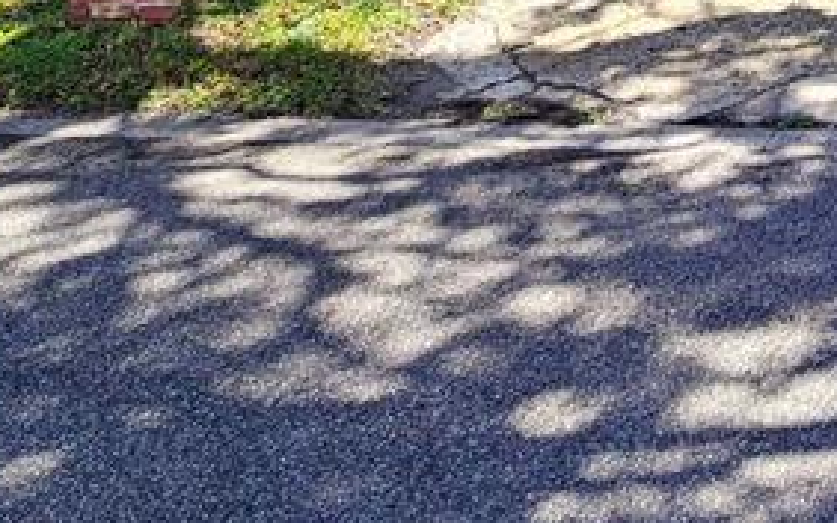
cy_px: -380
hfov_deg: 33.1
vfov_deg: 19.9
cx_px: 1003
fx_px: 1140
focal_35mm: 50
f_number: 2.2
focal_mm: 2.2
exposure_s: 1/356
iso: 50
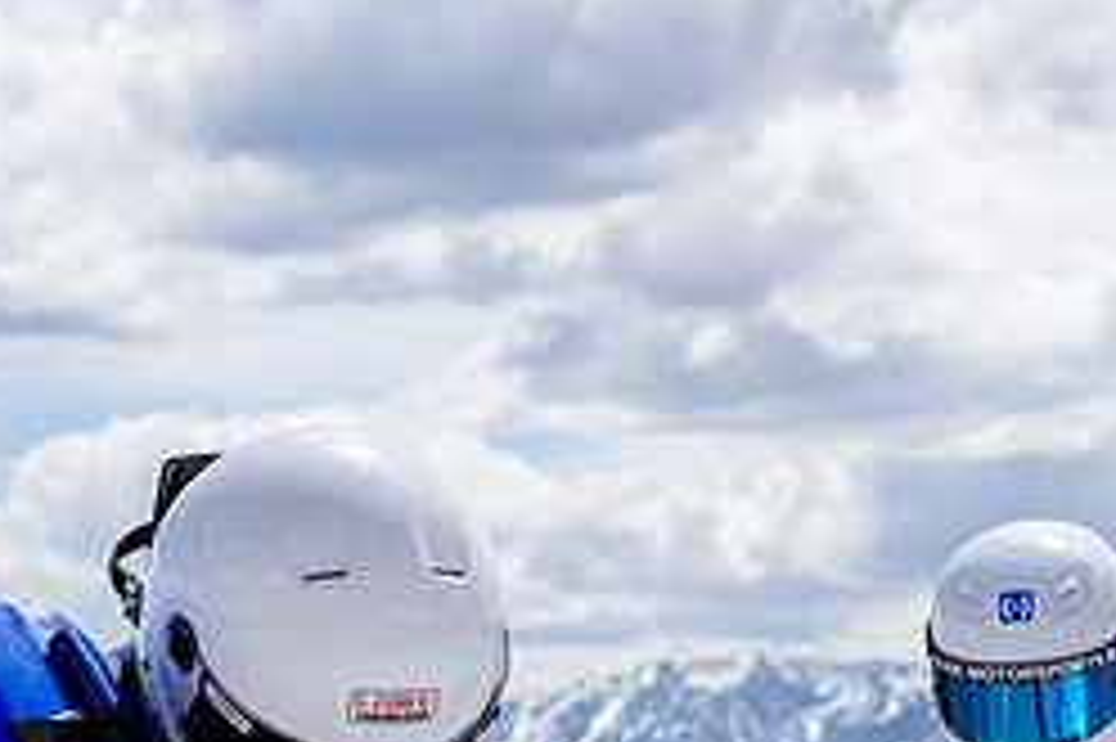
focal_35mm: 176
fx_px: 5452
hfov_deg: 11.7
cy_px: 815
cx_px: 695
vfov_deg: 7.7
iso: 125
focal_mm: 70
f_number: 6.3
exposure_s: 1/500
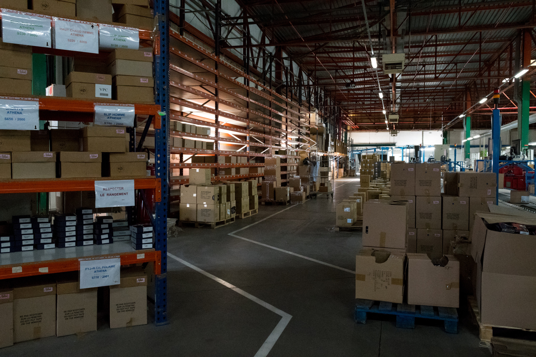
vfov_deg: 43.6
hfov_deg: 61.9
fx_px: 447
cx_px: 268
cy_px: 178
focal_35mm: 30
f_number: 7.1
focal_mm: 20
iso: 5000
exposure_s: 1/80
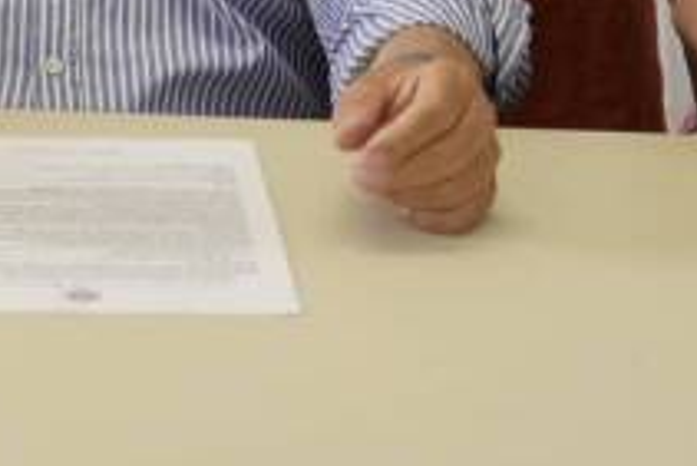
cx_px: 76
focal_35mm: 175
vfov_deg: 7.4
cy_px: -592
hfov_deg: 11.7
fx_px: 3390
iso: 1000
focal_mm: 36
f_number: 4
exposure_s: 1/160
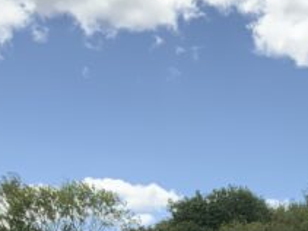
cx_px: 236
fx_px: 1254
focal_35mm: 141
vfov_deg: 9.8
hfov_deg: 13.9
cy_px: 458
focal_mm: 3
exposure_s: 1/1534
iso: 16
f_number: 1.8
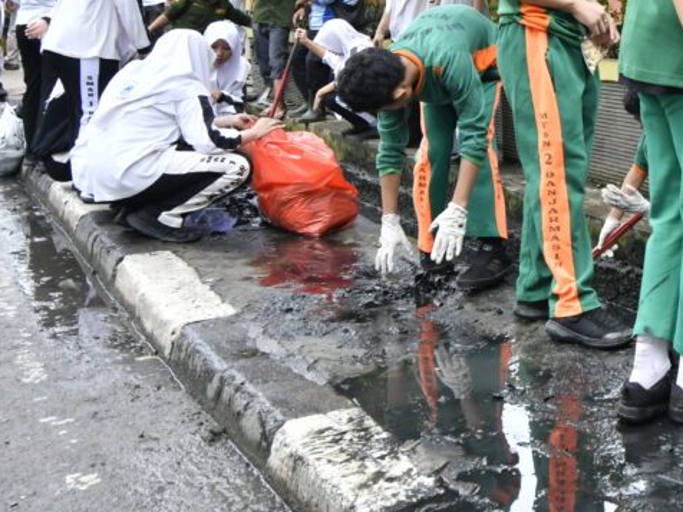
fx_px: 1223
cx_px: 730
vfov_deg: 22.9
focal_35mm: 62
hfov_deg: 28.6
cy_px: 29
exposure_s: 1/100
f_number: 5.6
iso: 400
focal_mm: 20
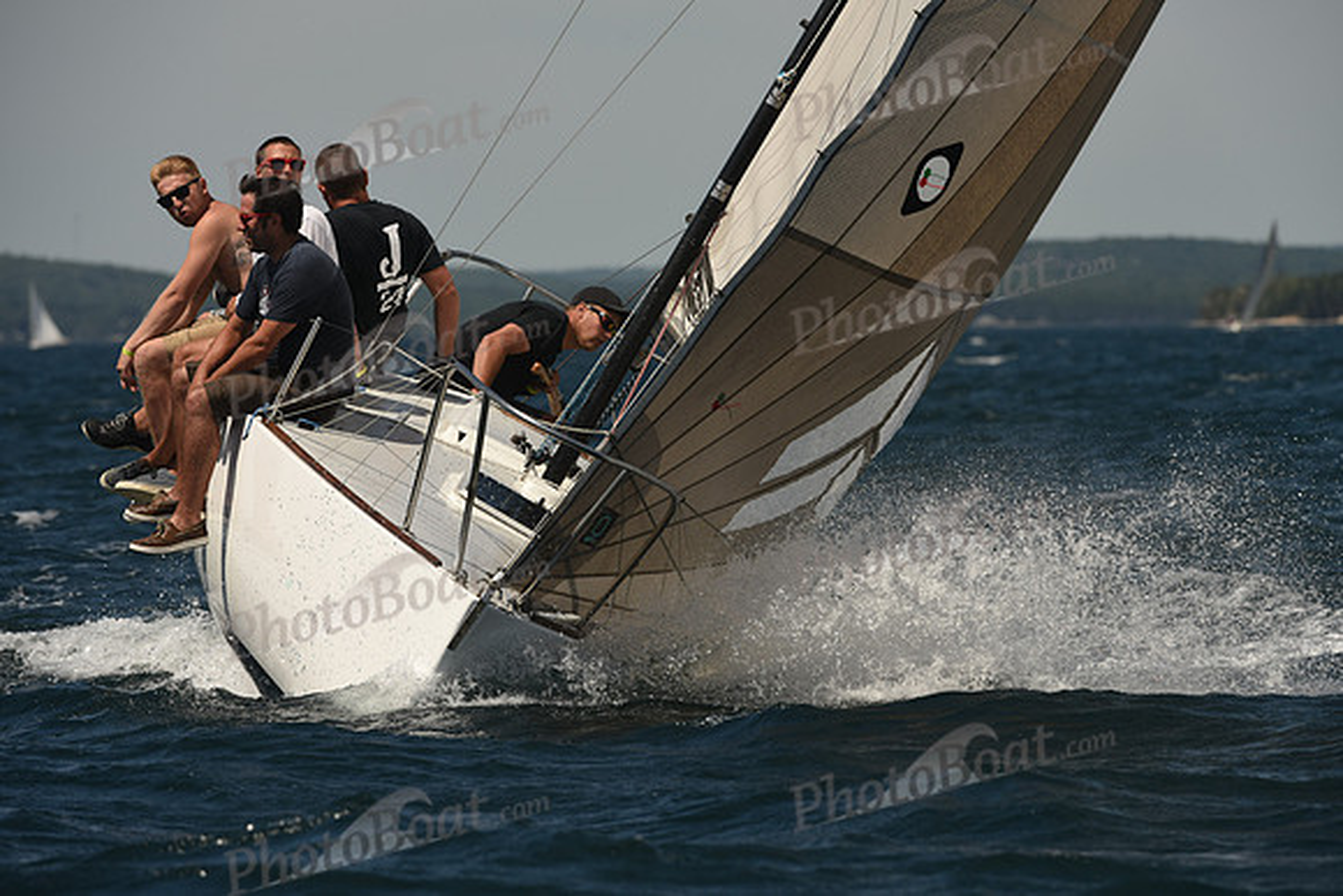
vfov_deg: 4.0
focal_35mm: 340
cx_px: 672
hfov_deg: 6.1
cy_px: 448
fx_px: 12686
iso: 250
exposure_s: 1/1000
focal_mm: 340
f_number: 8
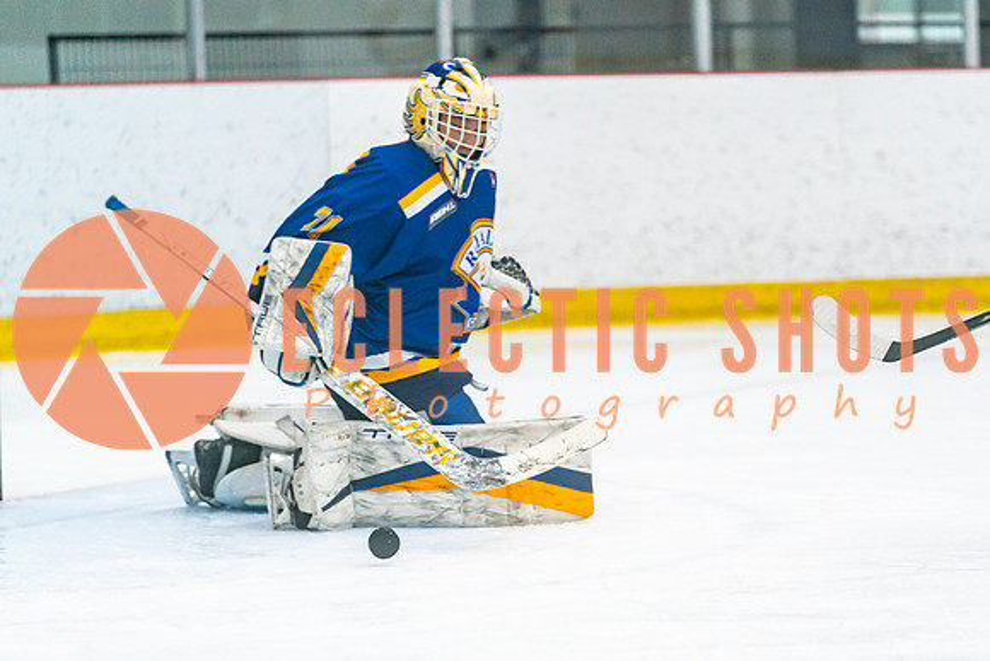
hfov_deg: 9.5
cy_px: 433
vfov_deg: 6.4
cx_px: 648
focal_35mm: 216
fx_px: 5942
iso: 3200
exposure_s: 1/1250
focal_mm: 165
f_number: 2.8
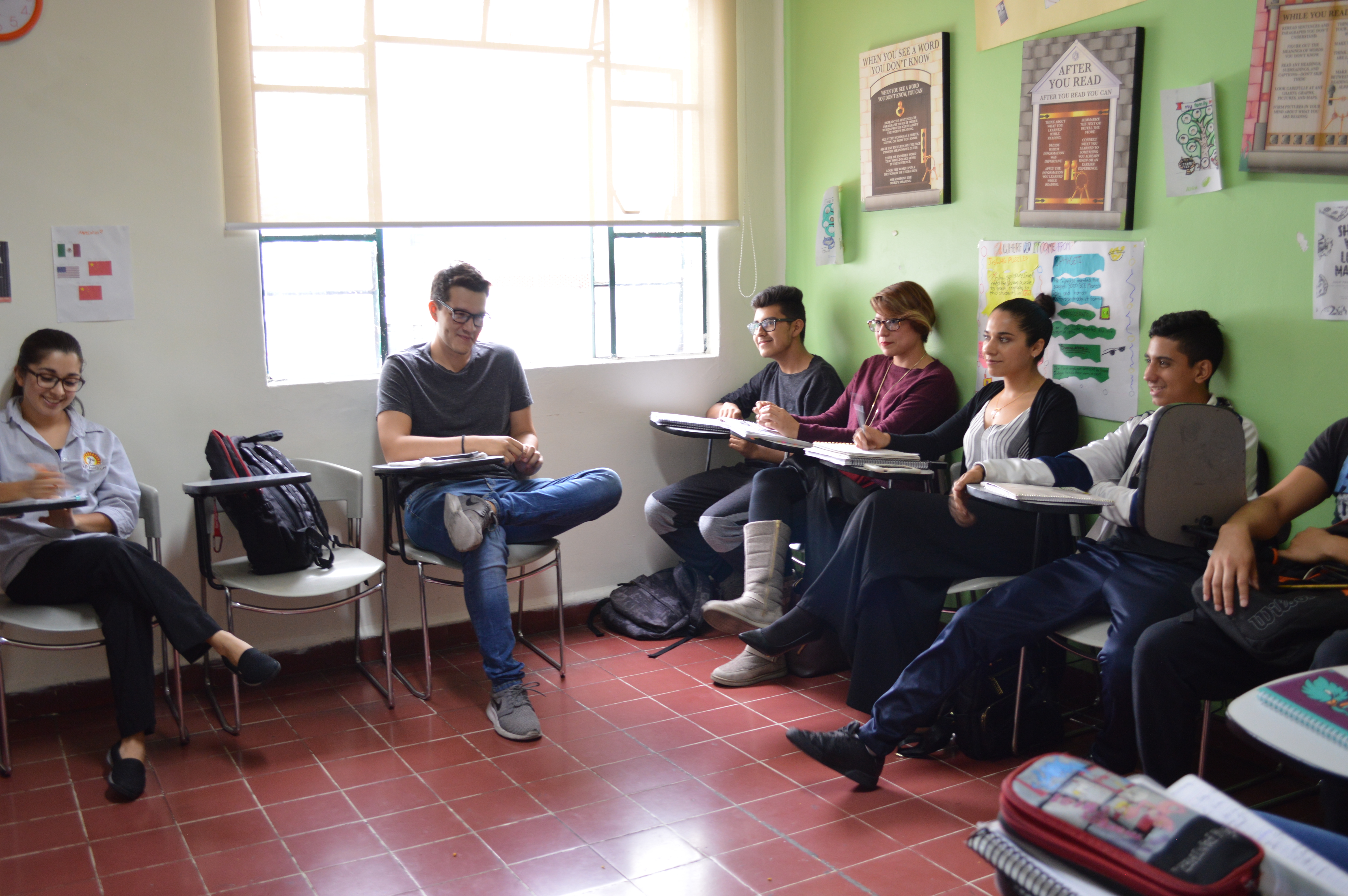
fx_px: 1235
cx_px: 674
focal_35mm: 33
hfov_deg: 57.3
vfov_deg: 39.9
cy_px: 448
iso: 400
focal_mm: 22
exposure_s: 1/15
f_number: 4
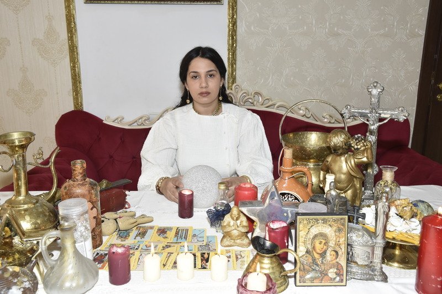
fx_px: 405
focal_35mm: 33
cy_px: 147
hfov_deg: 57.2
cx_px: 221
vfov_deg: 40.0
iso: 400
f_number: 5.6
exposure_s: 1/60
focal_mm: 22
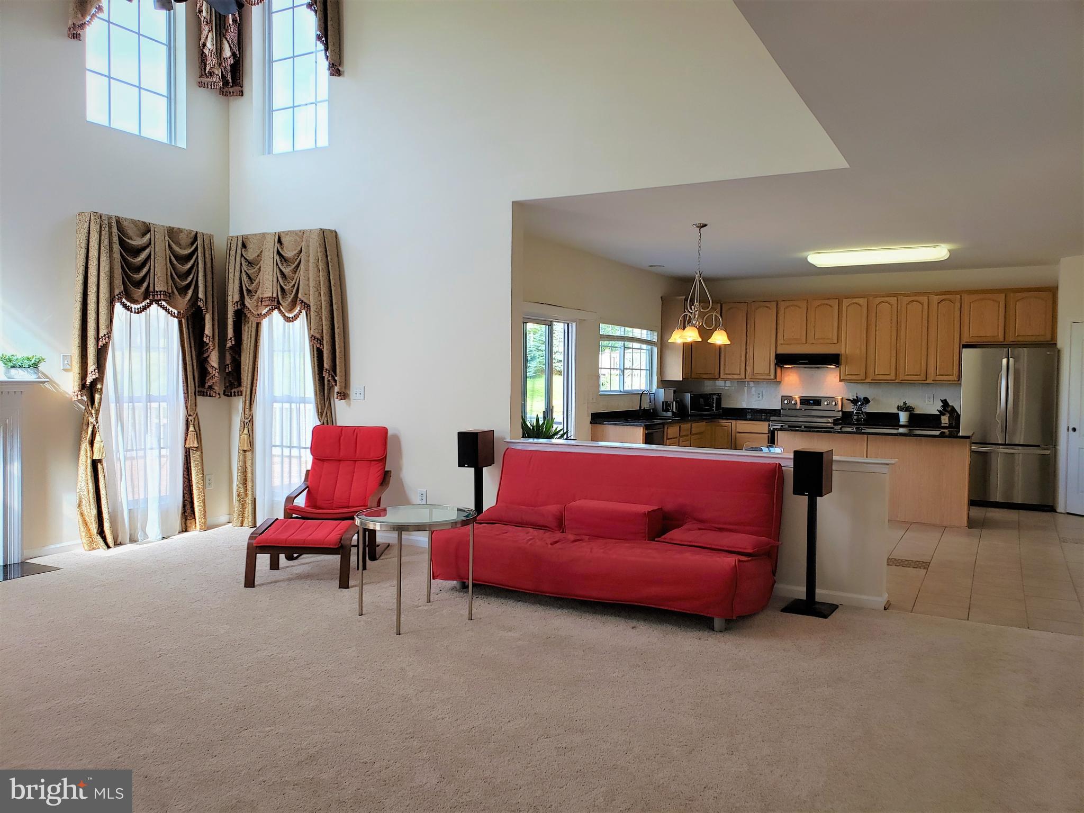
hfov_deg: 67.3
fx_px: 814
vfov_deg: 53.1
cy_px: 406
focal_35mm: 26
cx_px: 542
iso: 100
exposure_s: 1/120
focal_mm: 4.3
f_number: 2.4
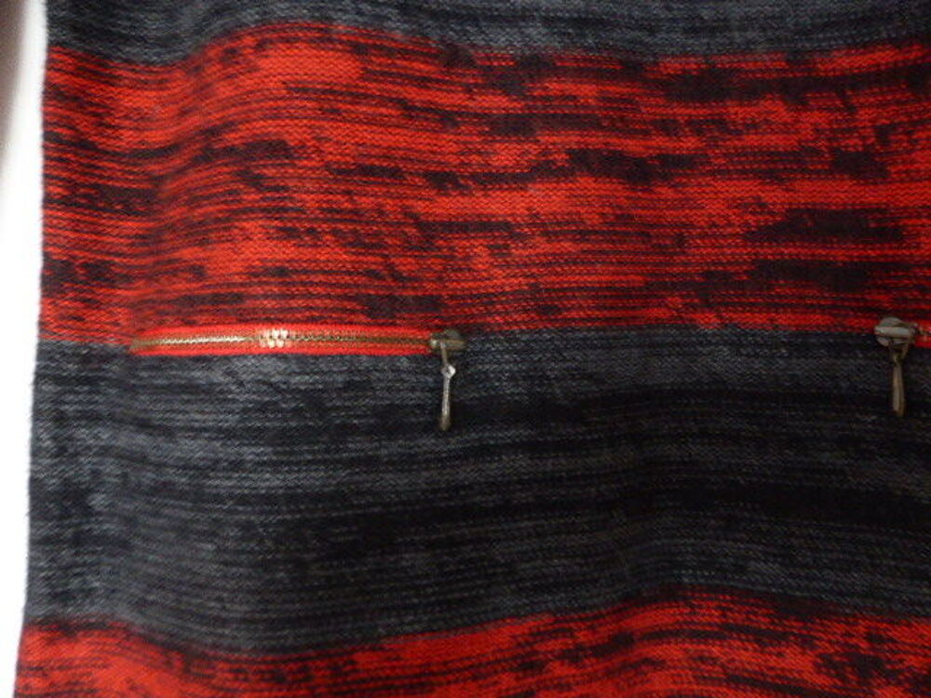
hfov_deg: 69.4
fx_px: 672
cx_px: 466
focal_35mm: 25
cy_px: 349
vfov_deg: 54.9
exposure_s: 1/4
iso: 500
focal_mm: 4.3
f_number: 3.3
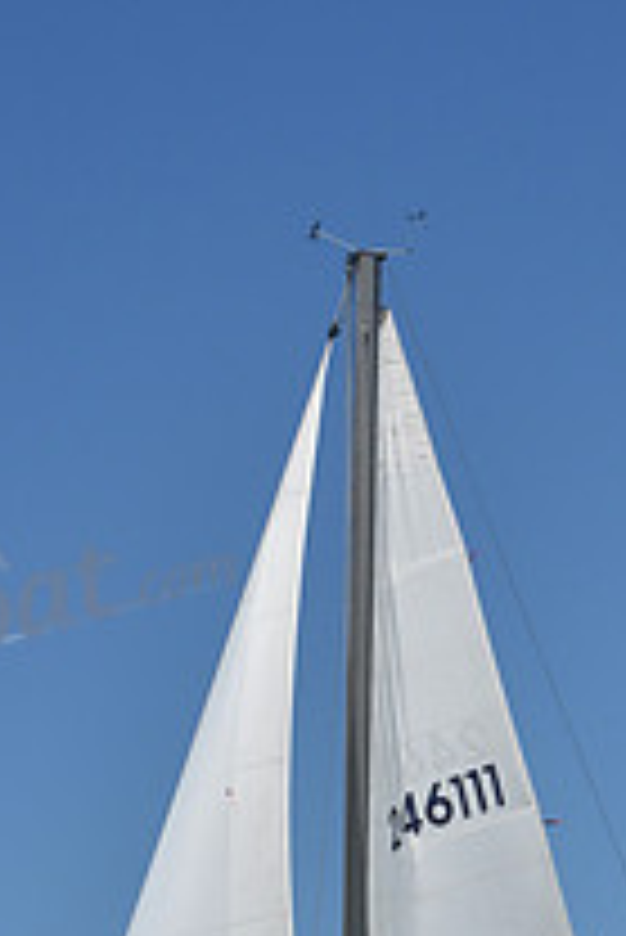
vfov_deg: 10.3
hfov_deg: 7.0
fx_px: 5077
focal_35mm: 195
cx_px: 471
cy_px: 1220
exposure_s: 1/800
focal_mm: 70
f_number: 11
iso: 250
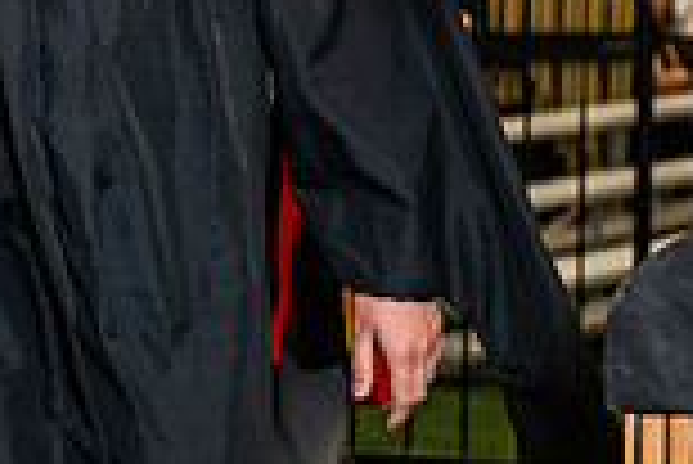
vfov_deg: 5.2
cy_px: -164
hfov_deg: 7.6
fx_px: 5087
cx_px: -356
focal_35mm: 264
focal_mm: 70
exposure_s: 1/200
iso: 1250
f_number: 4.5
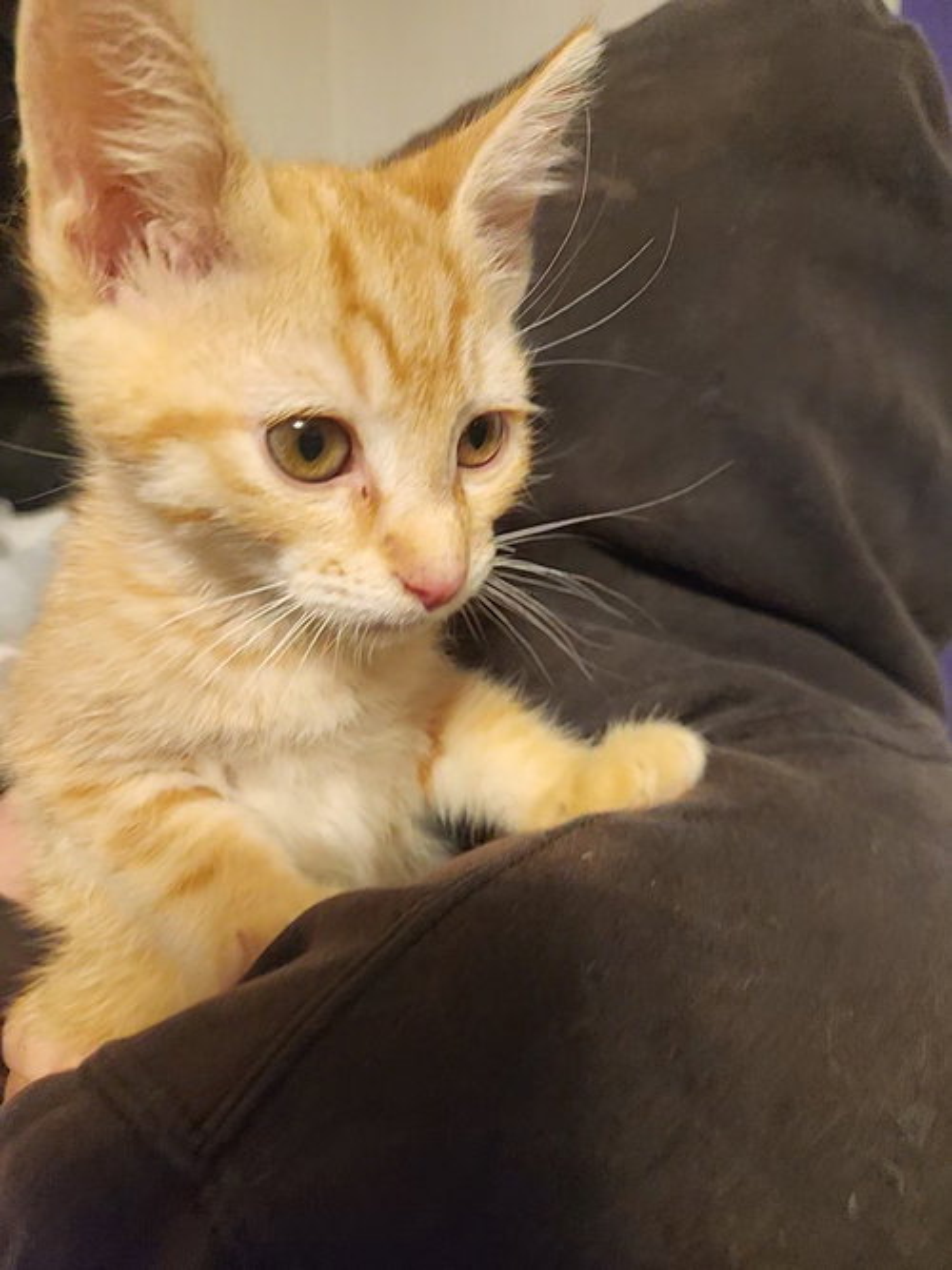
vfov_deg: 73.9
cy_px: 635
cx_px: 476
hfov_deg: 58.9
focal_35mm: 23
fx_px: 844
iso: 640
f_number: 1.8
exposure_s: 1/60
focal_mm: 5.4
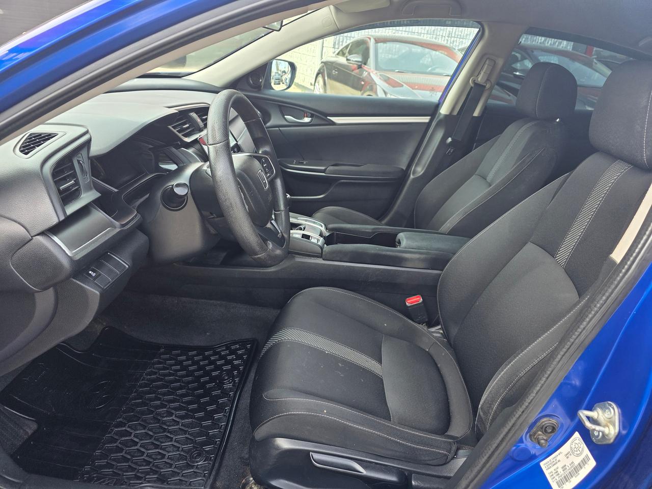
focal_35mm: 23
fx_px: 433
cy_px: 244
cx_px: 326
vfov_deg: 58.9
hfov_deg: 73.9
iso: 40
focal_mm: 6.3
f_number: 1.7
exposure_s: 1/180
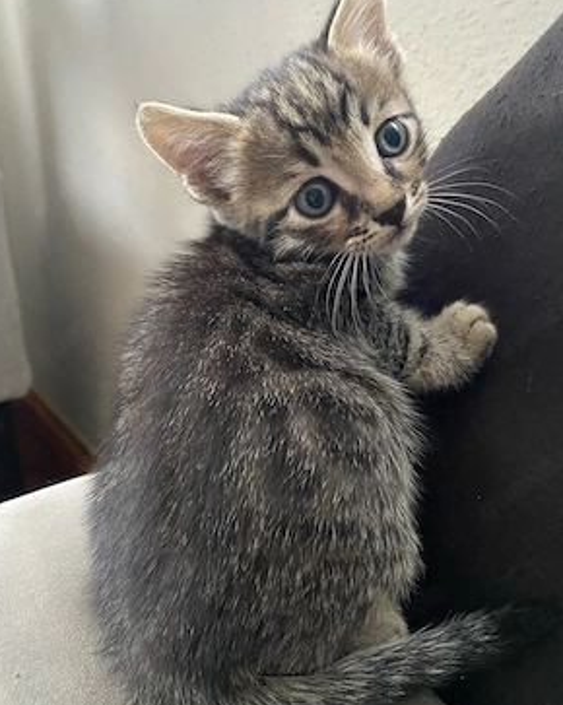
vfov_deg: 62.2
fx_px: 584
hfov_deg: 51.5
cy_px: 346
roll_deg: -0.3
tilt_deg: -23.3
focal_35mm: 28
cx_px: 280
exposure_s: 1/30
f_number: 1.8
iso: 800
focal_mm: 4.25
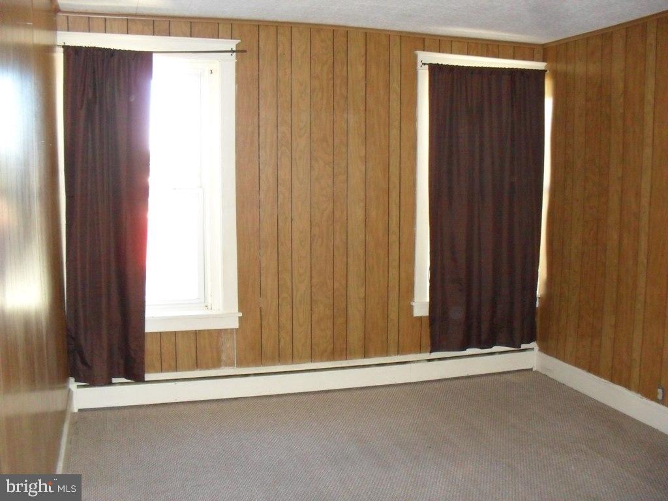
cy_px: 250
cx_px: 334
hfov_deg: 52.6
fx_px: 675
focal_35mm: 35
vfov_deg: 40.7
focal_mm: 6.3
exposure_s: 1/45
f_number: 3.2
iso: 400
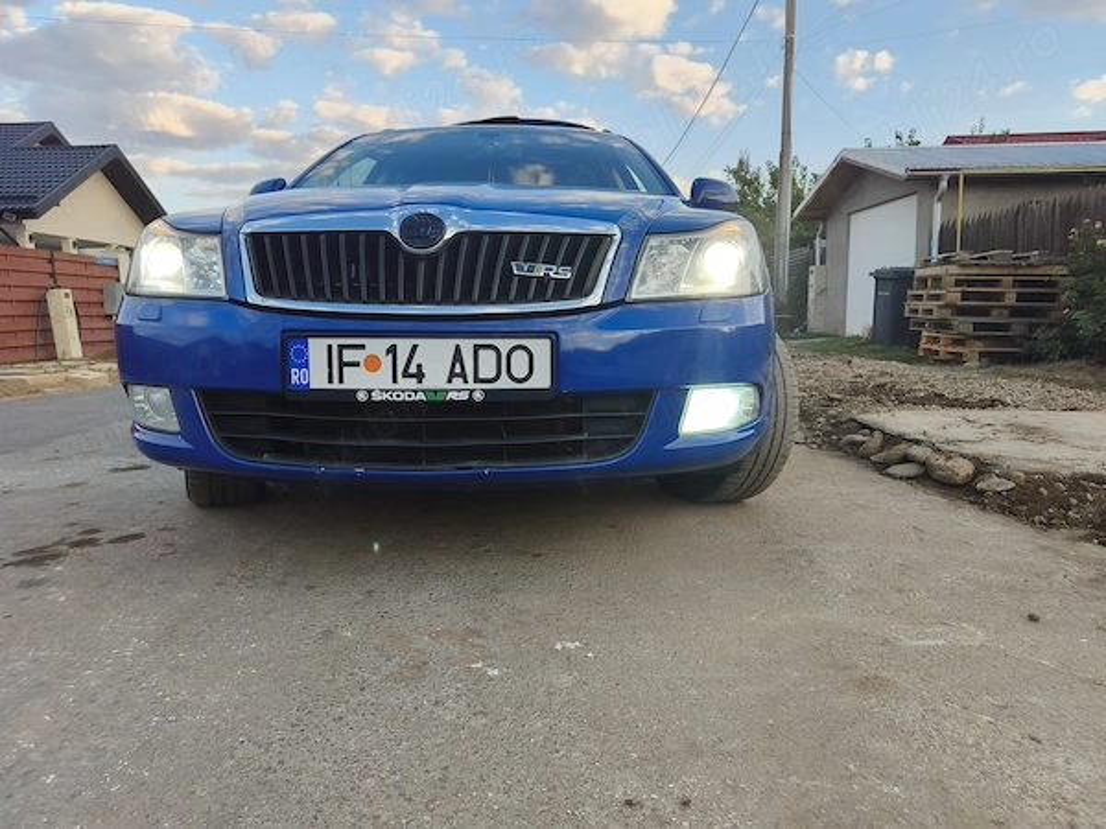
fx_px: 735
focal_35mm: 23
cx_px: 553
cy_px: 414
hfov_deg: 73.9
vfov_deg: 58.9
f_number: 1.7
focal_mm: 6.06
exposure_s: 1/223
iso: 50
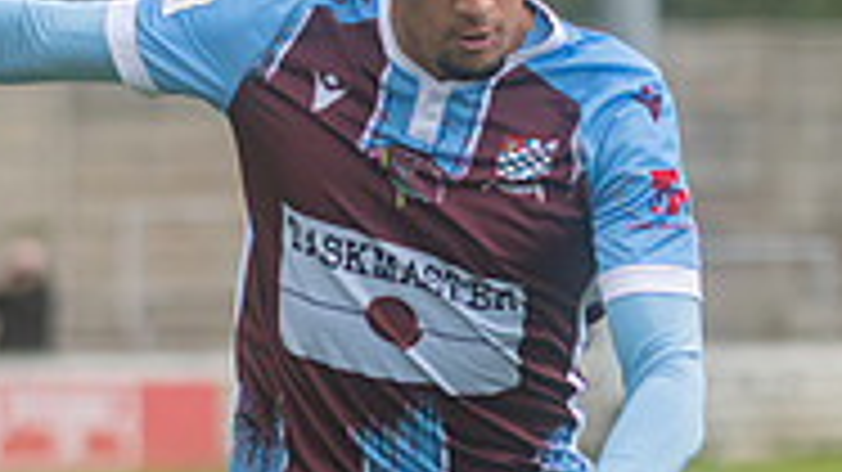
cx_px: 547
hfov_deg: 3.2
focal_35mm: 668
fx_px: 14908
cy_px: 459
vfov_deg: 1.8
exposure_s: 1/1250
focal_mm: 120
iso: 450
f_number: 2.8
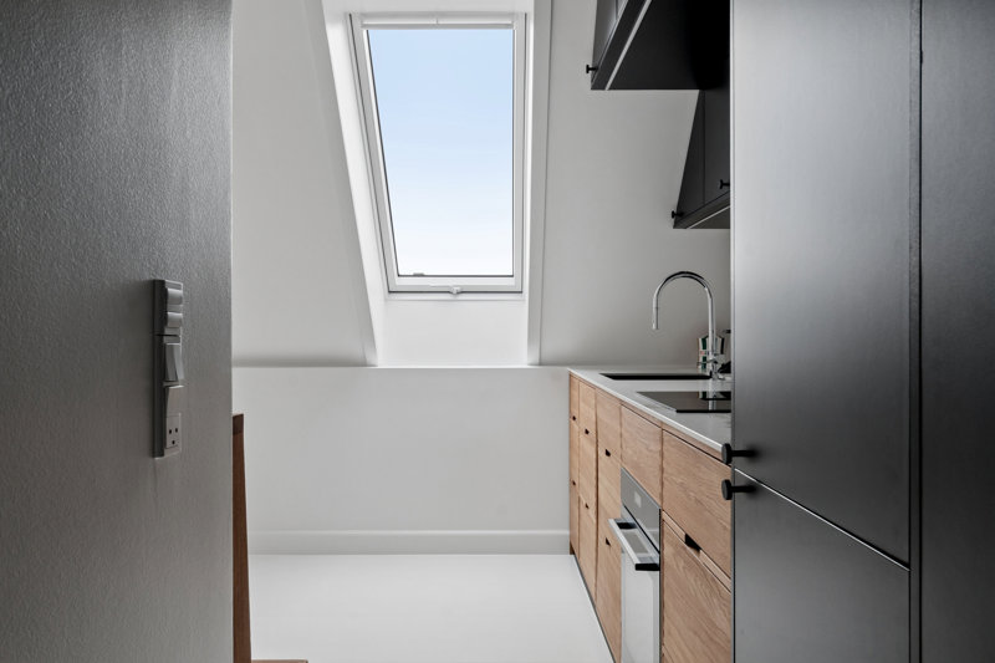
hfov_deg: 61.9
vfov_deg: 43.6
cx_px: 498
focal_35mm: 30
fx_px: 829
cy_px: 332
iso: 200
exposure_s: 1/6
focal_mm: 20
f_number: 10
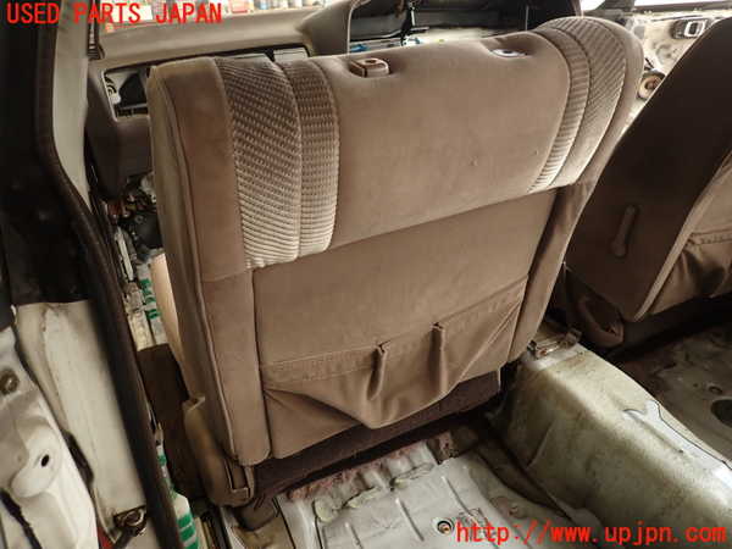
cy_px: 274
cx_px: 366
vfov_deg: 54.9
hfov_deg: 69.4
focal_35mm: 25
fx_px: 529
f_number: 2
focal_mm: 4.5
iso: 125
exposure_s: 1/60
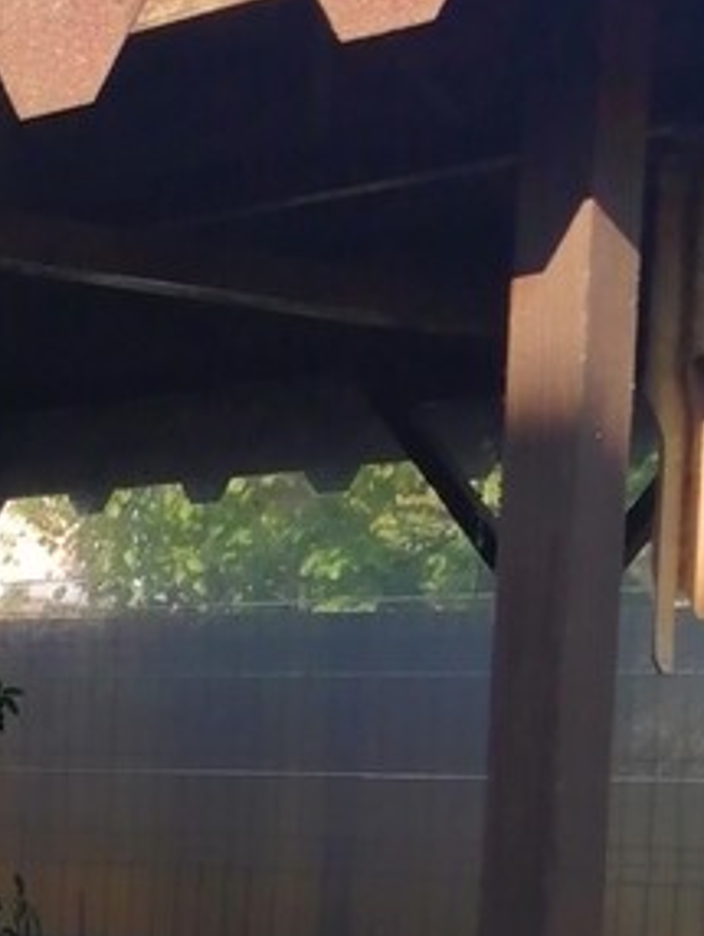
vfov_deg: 20.3
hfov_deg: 14.2
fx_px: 2518
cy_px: 965
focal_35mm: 93
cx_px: -534
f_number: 1.8
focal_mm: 3.6
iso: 50
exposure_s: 1/721
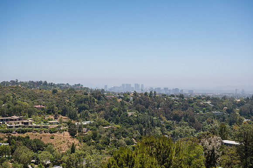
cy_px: 84
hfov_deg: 39.6
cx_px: 126
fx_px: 351
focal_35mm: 50
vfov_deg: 27.0
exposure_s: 1/4000
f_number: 2.5
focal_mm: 50
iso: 100
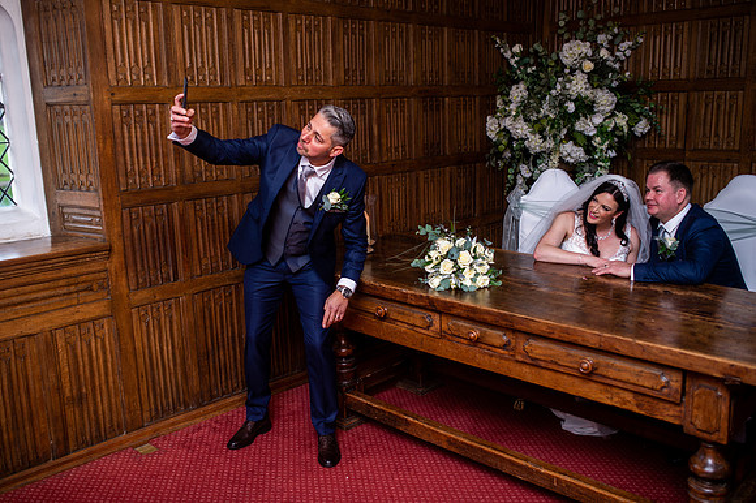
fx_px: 735
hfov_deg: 54.5
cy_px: 252
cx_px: 378
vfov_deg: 37.8
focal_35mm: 35
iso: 160
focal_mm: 35
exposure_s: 1/160
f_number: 2.5
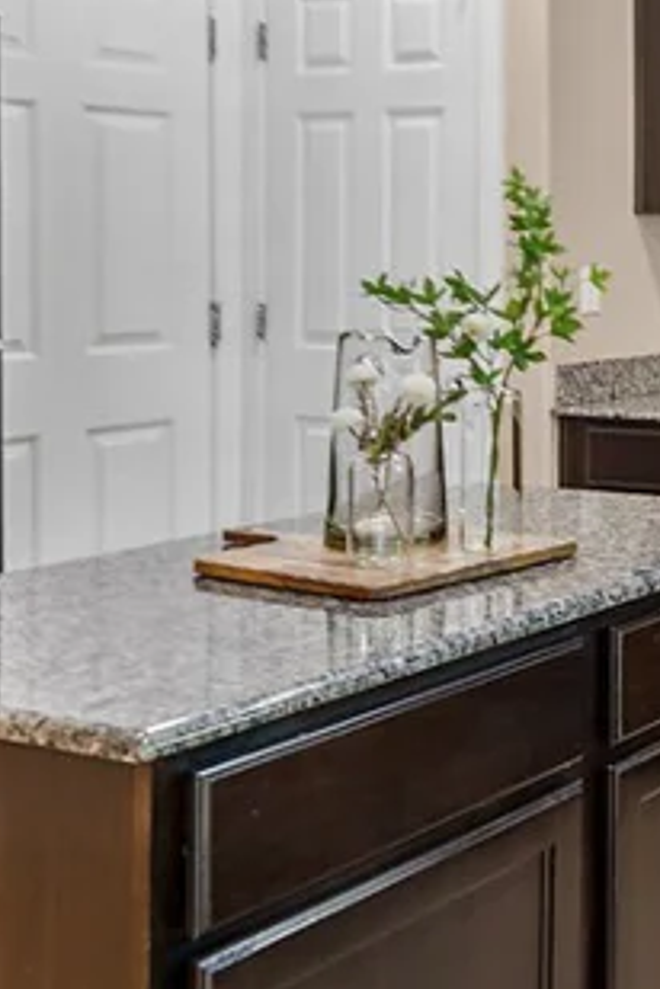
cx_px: 961
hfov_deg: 21.7
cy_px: 267
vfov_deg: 36.8
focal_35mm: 53
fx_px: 1457
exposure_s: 1.3
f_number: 8
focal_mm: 16
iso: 100
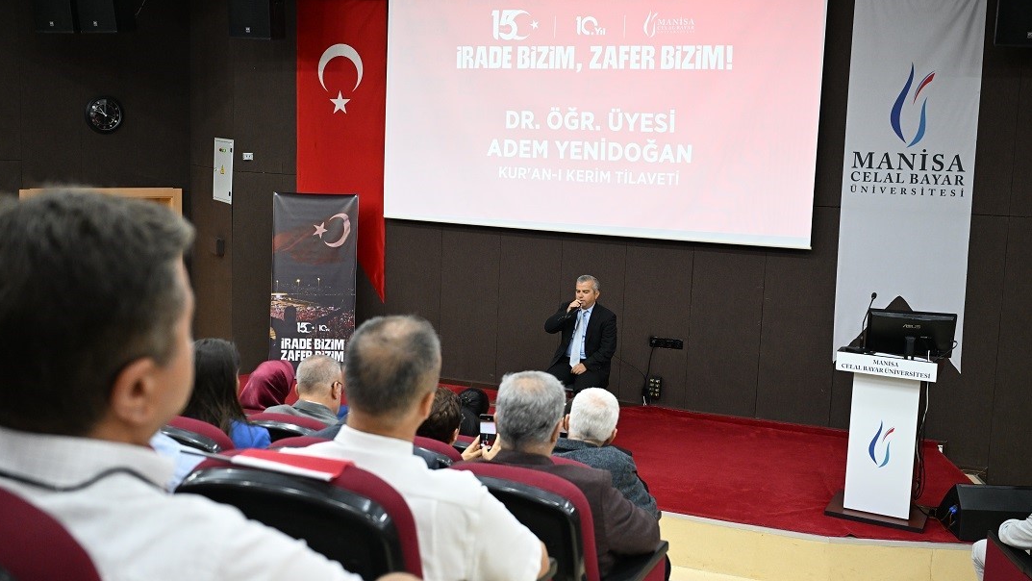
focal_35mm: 39
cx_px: 515
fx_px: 1067
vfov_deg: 30.4
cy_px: 265
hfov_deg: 51.6
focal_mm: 37
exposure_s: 1/320
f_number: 4
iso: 3200
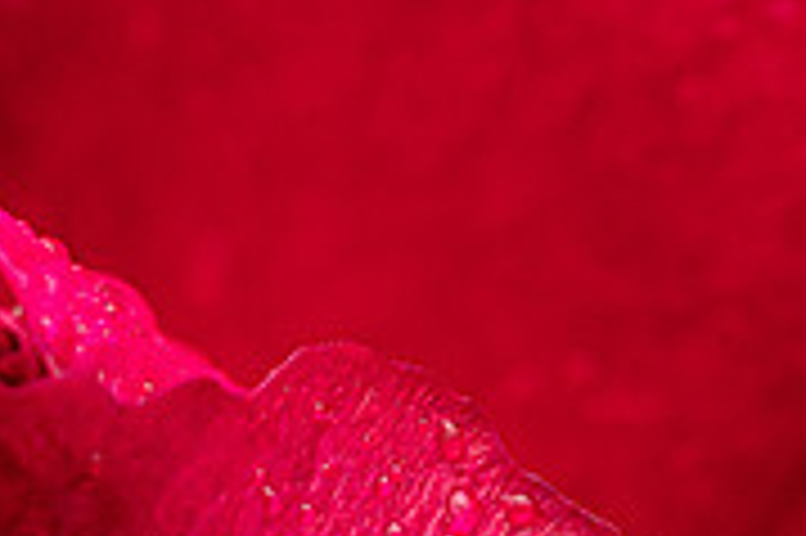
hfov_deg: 7.0
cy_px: 466
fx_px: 6531
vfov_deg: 4.7
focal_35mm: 292
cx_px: 72
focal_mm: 90
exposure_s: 1/200
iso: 1250
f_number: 11
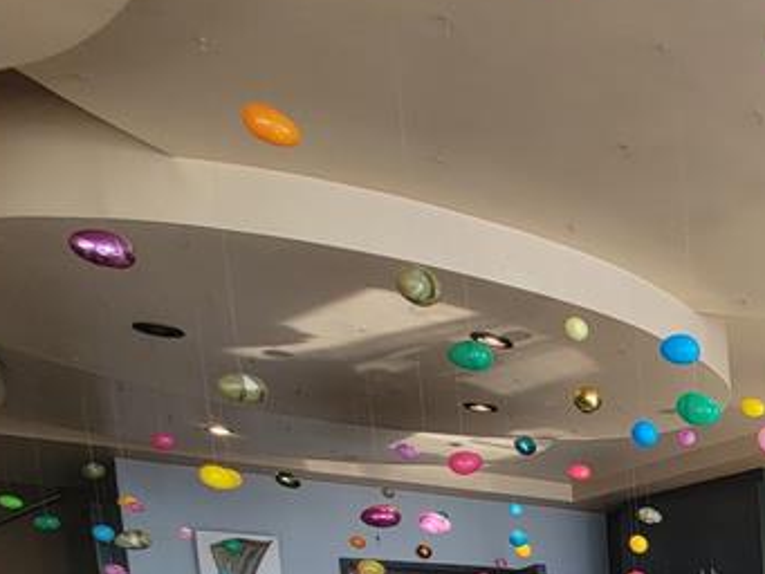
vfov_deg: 28.4
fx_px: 862
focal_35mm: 39
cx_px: 1084
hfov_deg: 31.2
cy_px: 791
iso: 64
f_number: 2.2
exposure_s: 1/60
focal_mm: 2.2
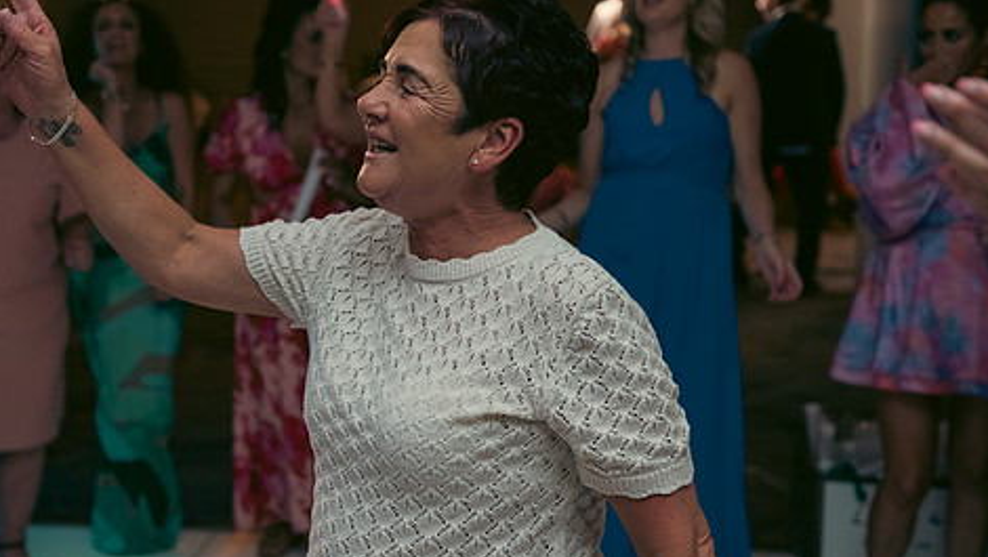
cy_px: 253
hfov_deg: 33.7
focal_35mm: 62
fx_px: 1625
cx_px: 406
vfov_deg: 19.4
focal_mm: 48
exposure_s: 1/160
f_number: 3.5
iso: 800
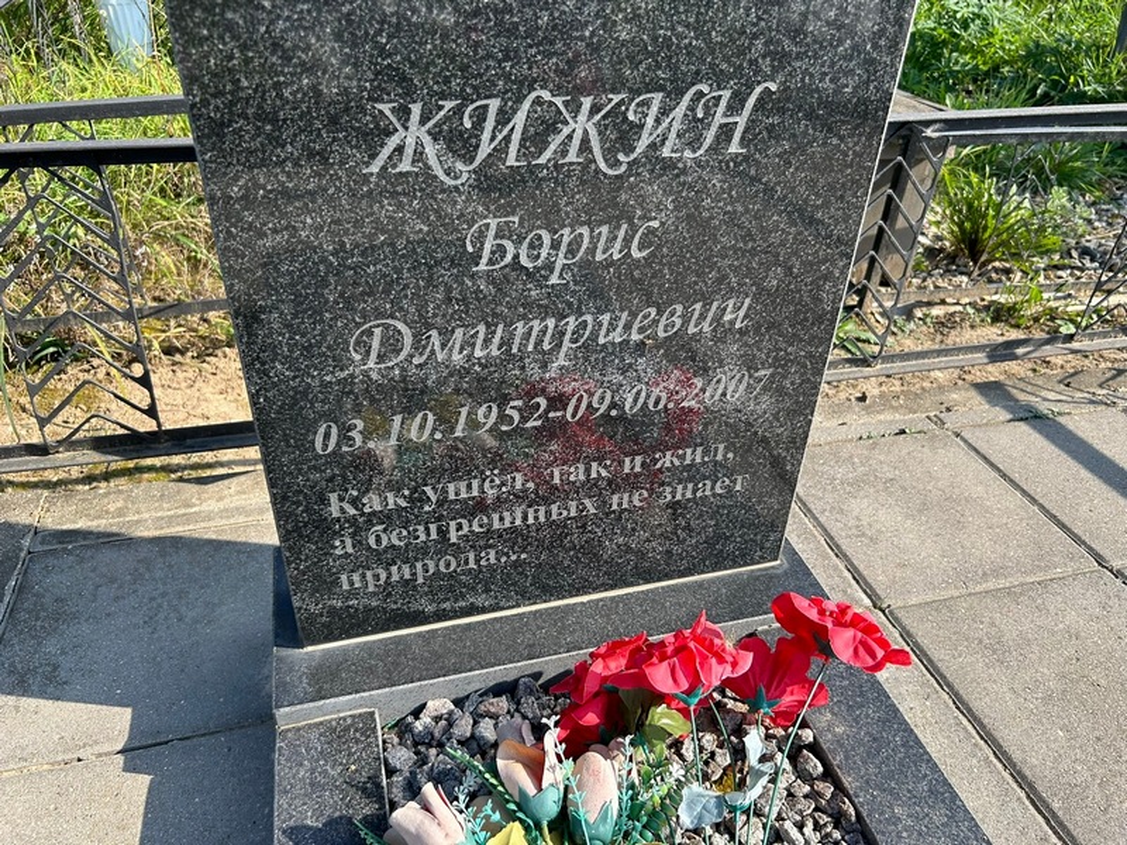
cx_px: 564
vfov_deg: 53.1
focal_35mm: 26
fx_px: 846
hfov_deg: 67.3
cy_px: 422
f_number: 1.5
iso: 50
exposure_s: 1/1361
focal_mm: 5.7
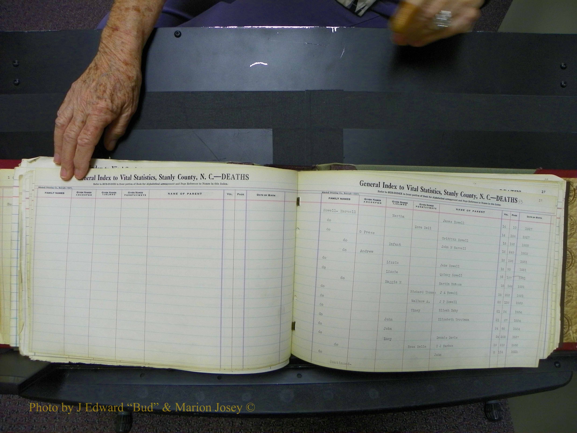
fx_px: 433
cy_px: 216
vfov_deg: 53.1
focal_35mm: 26
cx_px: 288
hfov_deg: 67.3
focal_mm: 4.6
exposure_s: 1/30
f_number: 2.8
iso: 100
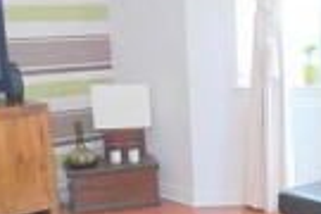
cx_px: 257
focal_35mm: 73
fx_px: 651
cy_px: 264
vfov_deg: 17.7
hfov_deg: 27.2
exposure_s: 1/30
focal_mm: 10
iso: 560
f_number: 4
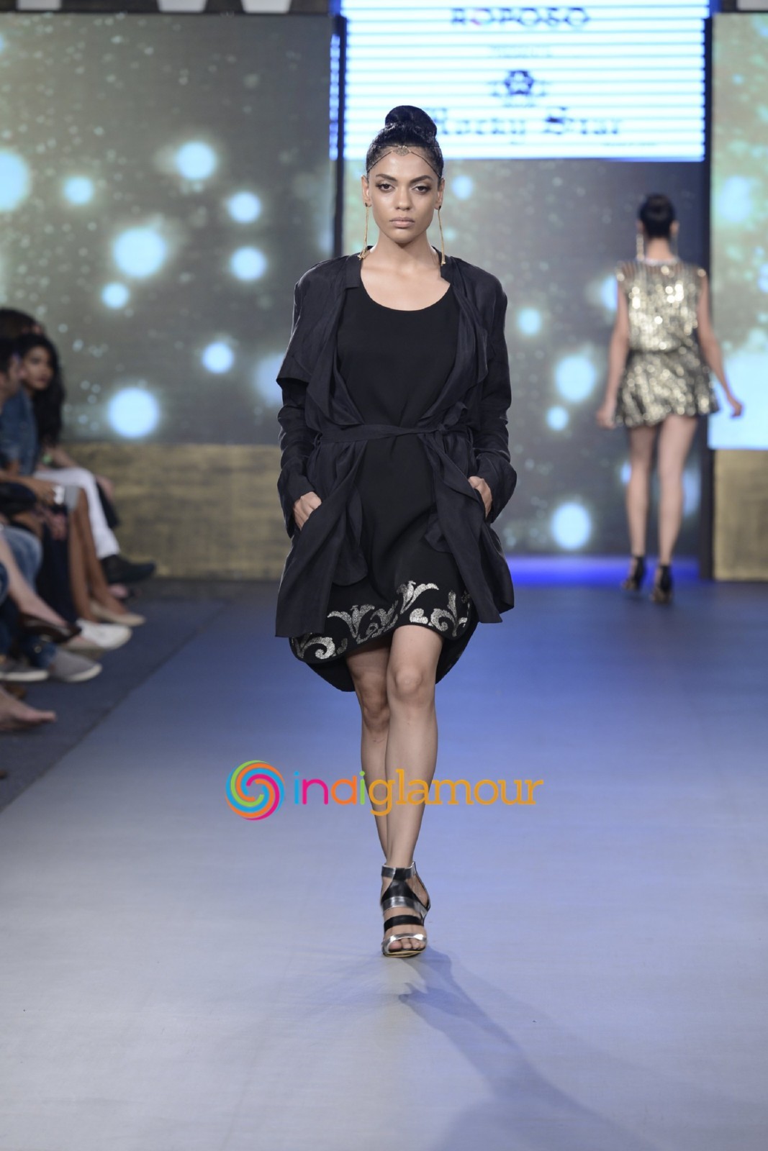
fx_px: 4159
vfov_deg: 15.8
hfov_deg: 10.6
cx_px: 384
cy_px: 576
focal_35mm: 130
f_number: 4.5
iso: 800
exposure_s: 1/250
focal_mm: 130
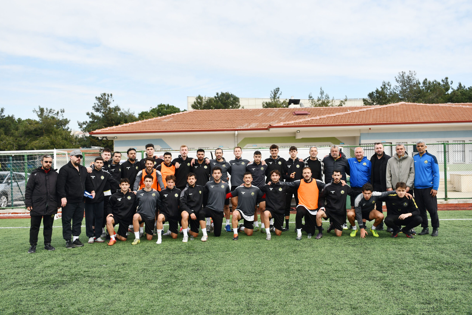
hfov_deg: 55.8
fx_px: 446
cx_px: 236
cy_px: 158
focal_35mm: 34
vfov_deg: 38.9
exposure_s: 1/250
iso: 200
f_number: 7.1
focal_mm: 23
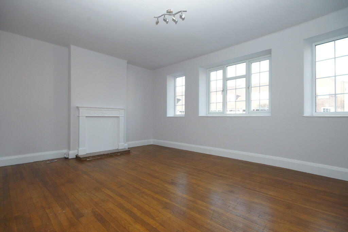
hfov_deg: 95.0
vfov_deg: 72.1
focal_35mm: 16
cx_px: 174
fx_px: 160
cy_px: 116
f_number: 10
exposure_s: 1/60
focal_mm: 11
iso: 1600
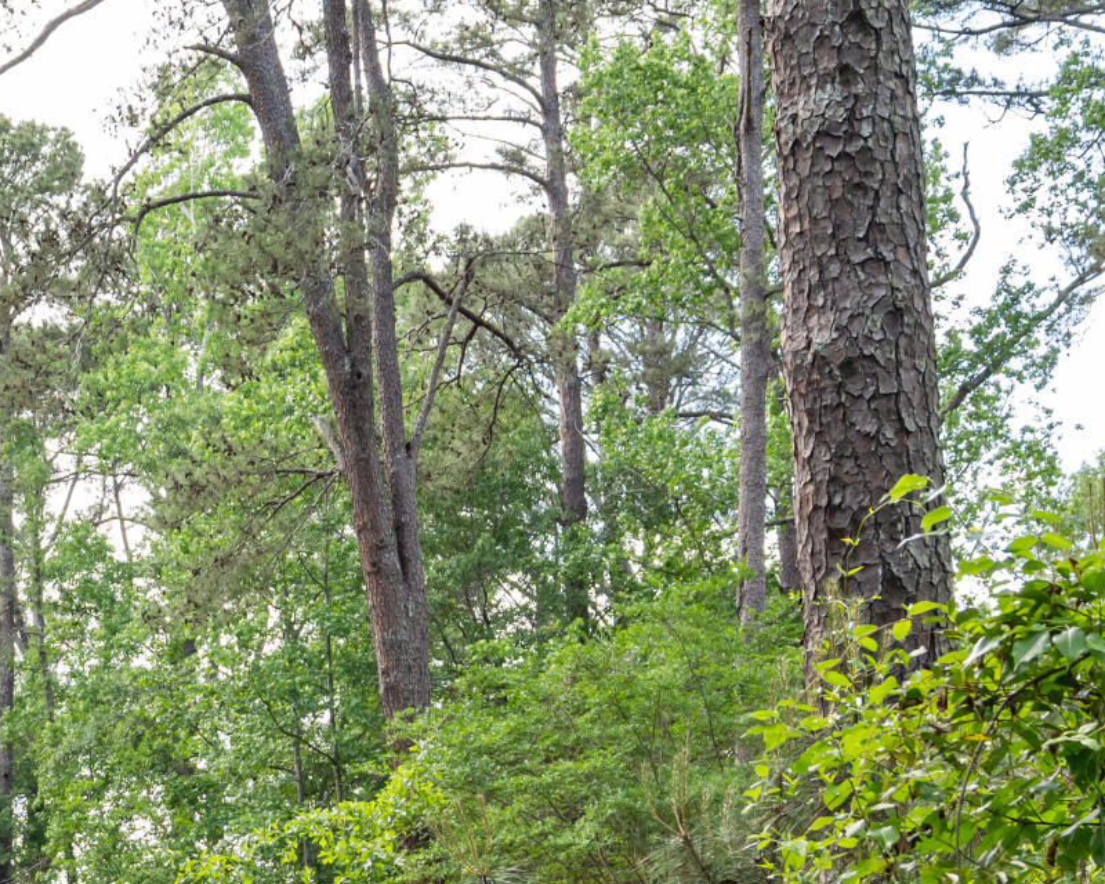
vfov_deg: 14.5
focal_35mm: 102
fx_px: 3336
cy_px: 1134
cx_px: -97
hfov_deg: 18.2
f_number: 5.6
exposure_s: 1/125
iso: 400
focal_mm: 29
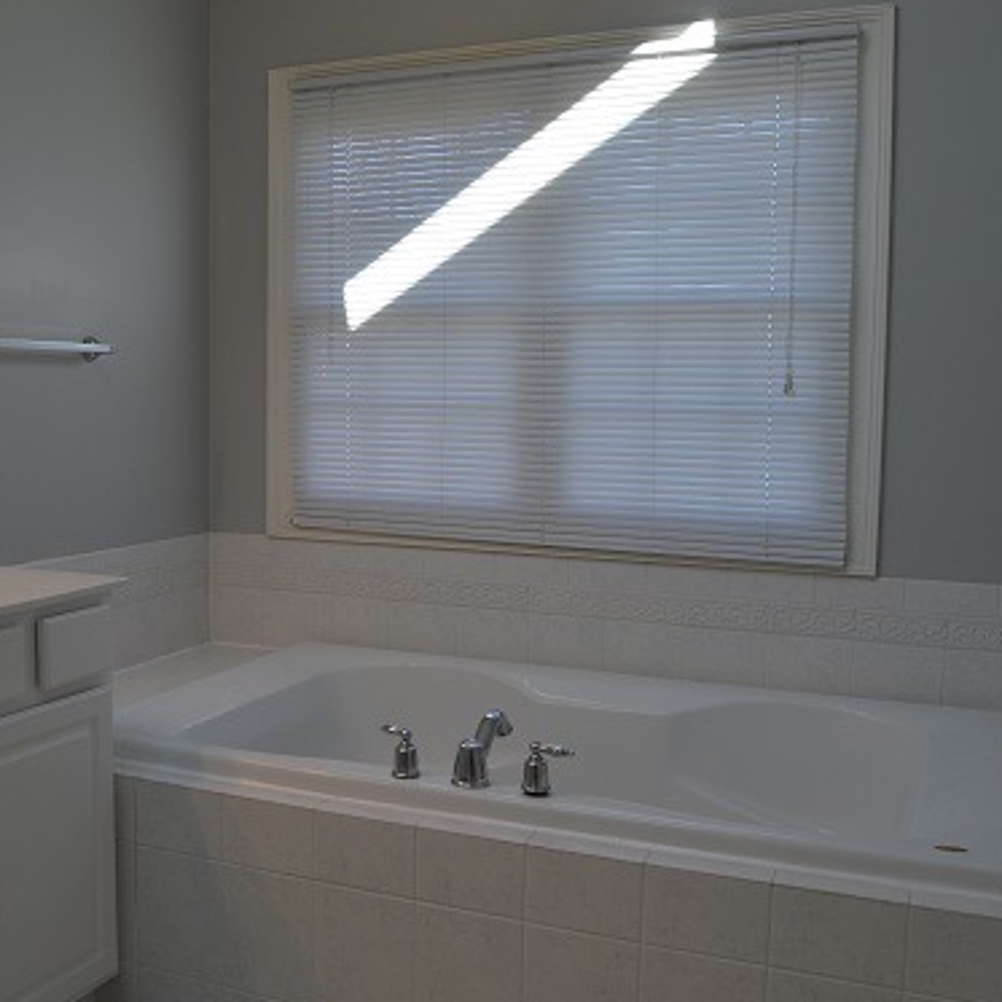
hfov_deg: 44.5
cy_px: 516
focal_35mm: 37
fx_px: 1212
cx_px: 360
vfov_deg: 44.9
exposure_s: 1/125
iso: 160
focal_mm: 18
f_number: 5.6
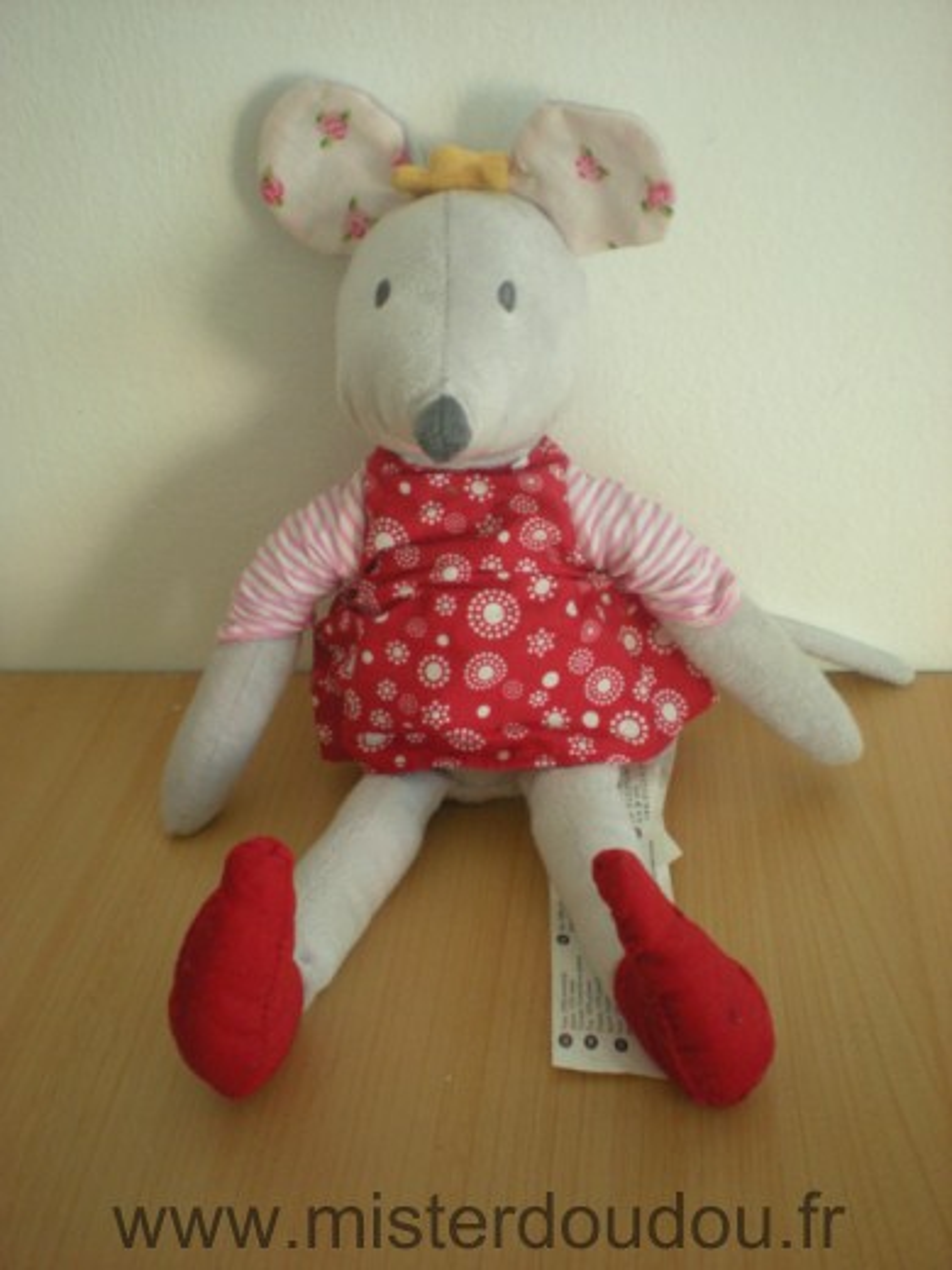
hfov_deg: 37.7
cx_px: 476
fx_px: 1393
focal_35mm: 38
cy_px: 635
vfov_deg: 49.0
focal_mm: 6.3
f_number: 3.1
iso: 200
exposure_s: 1/37.1
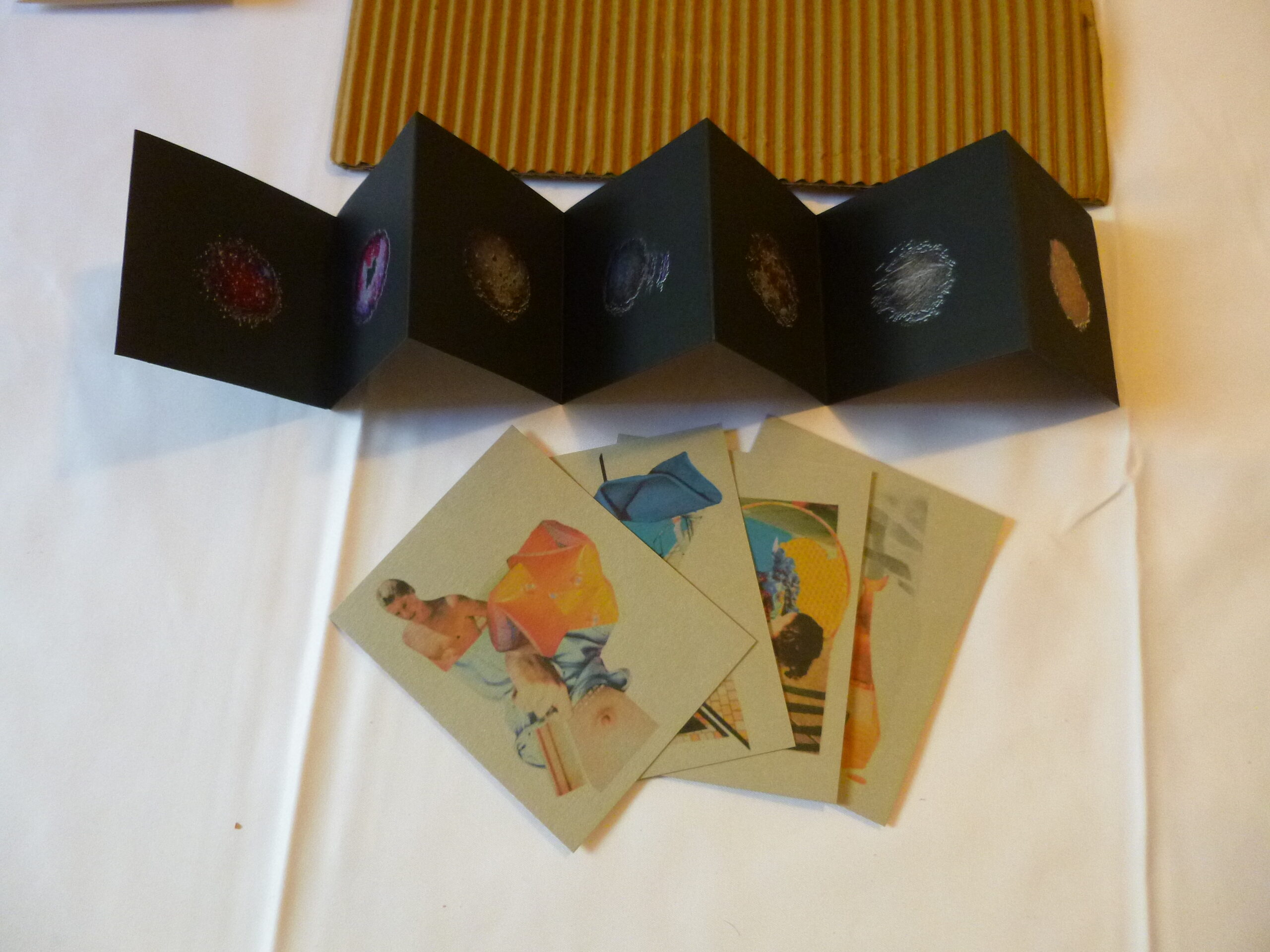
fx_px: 917
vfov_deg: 54.9
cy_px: 476
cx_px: 635
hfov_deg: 69.4
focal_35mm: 25
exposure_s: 1/50
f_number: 3.1
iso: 400
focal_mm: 4.5
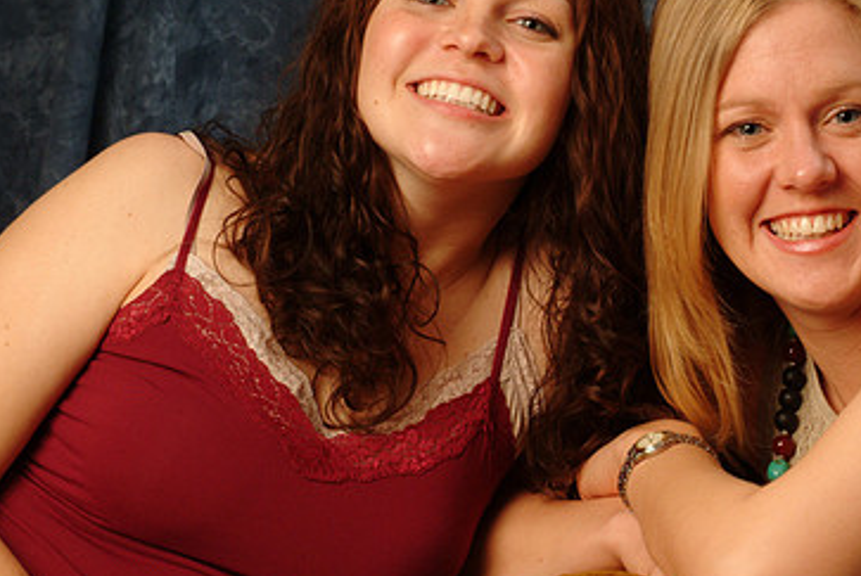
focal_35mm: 206
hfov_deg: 10.0
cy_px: 180
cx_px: 643
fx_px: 4933
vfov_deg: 6.7
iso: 400
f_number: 13
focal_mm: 86
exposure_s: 1/125
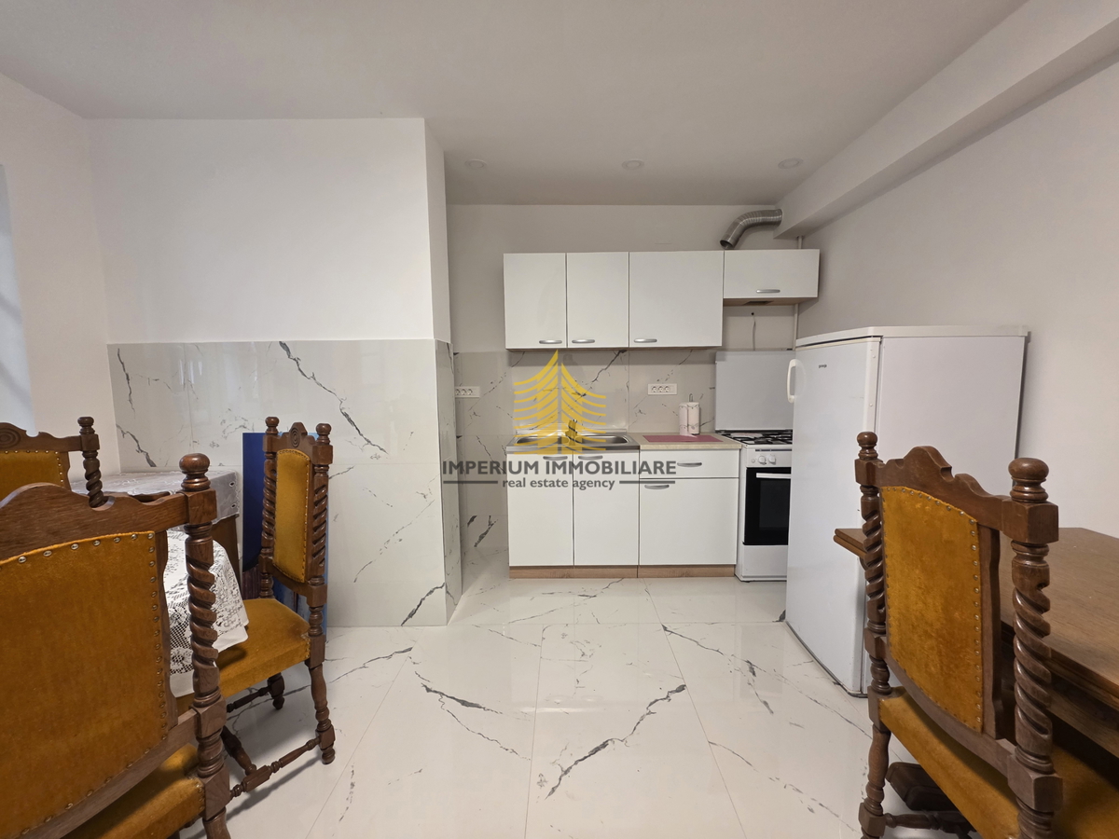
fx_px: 420
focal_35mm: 13
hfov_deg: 106.2
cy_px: 420
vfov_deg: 89.9
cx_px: 560
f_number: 1.9
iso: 200
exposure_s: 1/50
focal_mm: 2.2
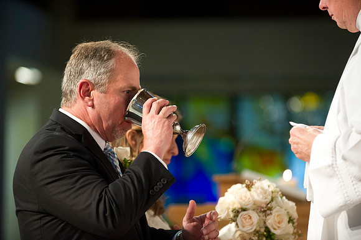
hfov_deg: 12.8
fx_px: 1603
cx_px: 180
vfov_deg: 8.6
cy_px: 120
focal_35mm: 160
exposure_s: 1/160
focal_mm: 160
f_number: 2.8
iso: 5000
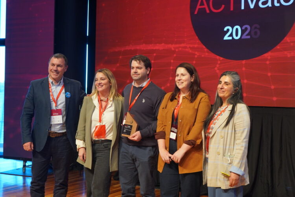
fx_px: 418
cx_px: 148
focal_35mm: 51
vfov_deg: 26.5
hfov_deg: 38.9
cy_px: 98
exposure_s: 1/160
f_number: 4
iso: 500
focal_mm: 34
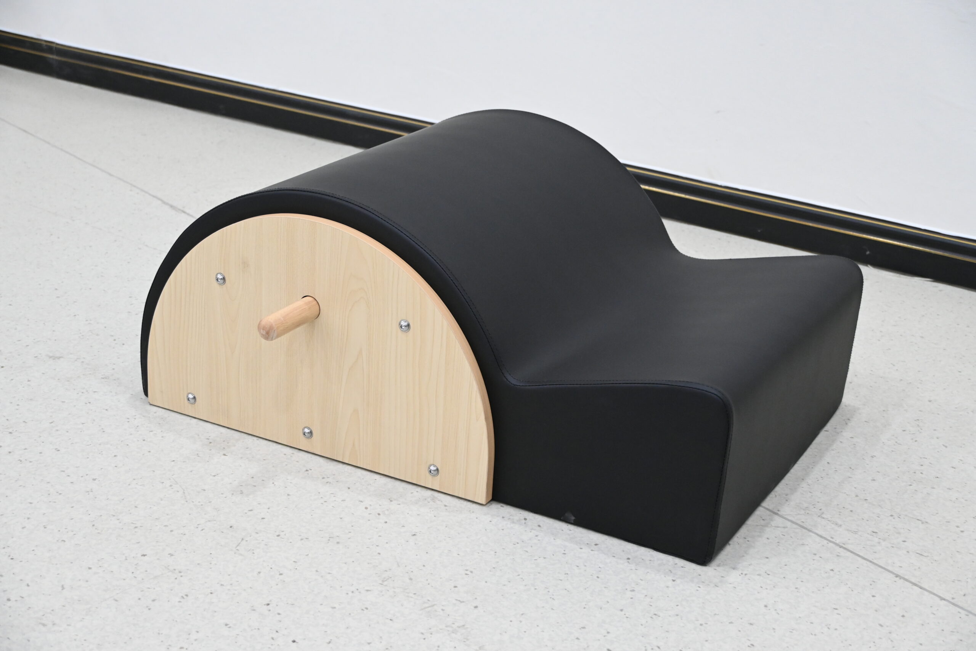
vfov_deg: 25.8
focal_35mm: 52
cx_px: 488
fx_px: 1423
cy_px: 326
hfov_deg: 37.8
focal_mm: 35
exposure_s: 1/100
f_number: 4.5
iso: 1600
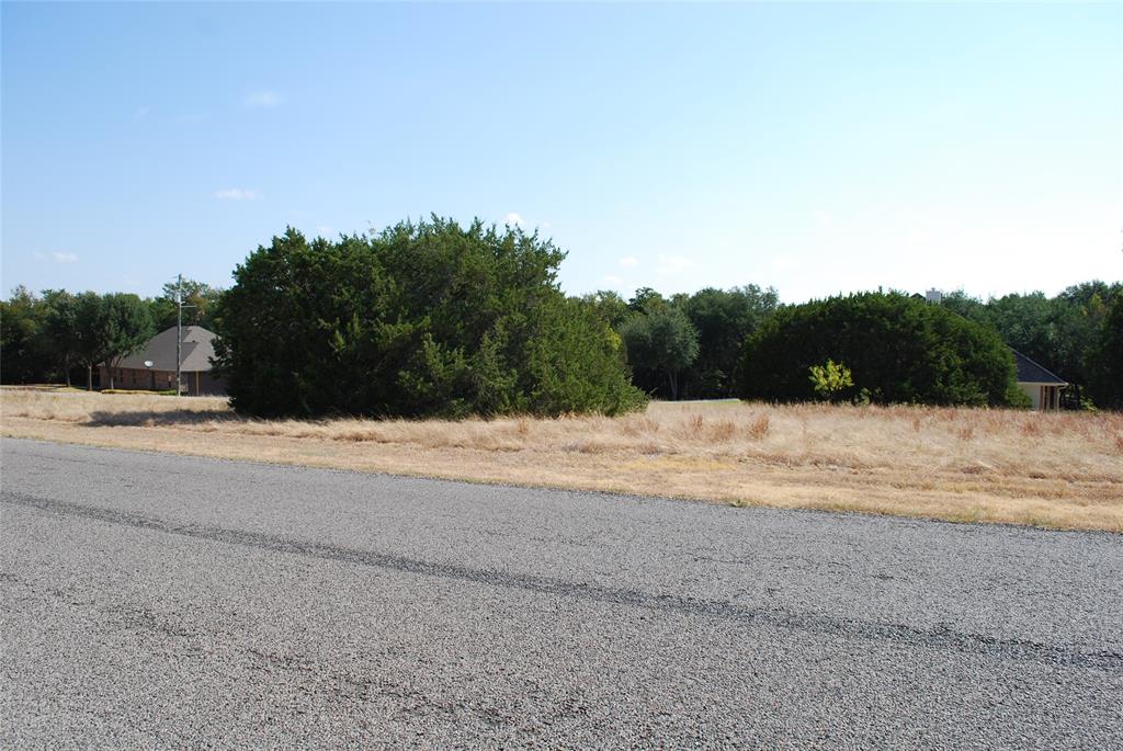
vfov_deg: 48.0
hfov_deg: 67.3
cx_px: 562
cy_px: 376
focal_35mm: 27
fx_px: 843
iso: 100
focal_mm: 18
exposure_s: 1/200
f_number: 7.1
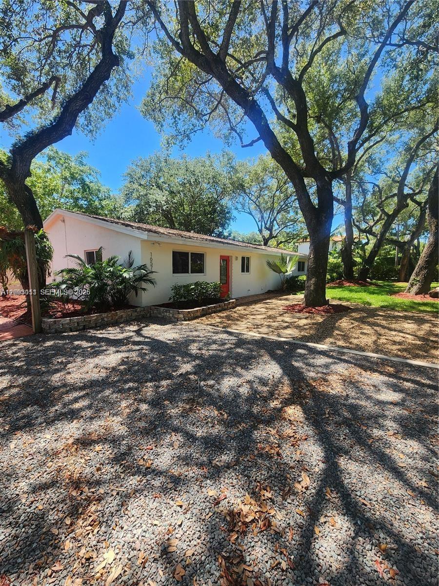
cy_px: 293
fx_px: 220
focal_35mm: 13
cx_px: 220
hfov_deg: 89.9
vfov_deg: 106.2
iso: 50
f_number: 2.2
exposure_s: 1/614
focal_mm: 2.2
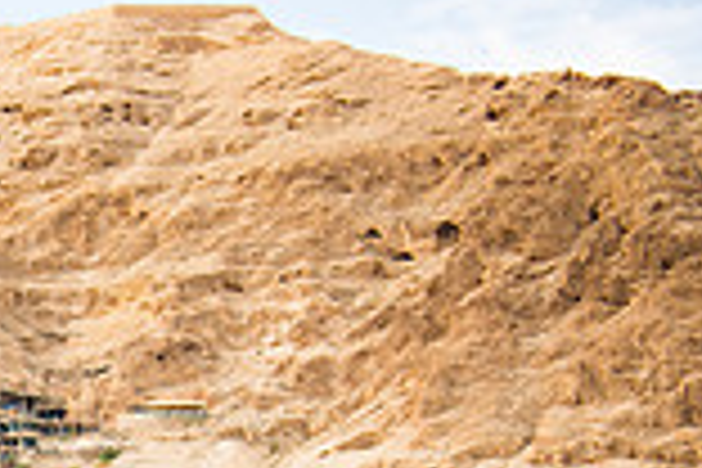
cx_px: -540
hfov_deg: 13.7
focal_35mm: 134
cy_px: 844
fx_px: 2613
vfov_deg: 9.7
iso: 200
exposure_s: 1/2000
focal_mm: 36
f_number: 2.8
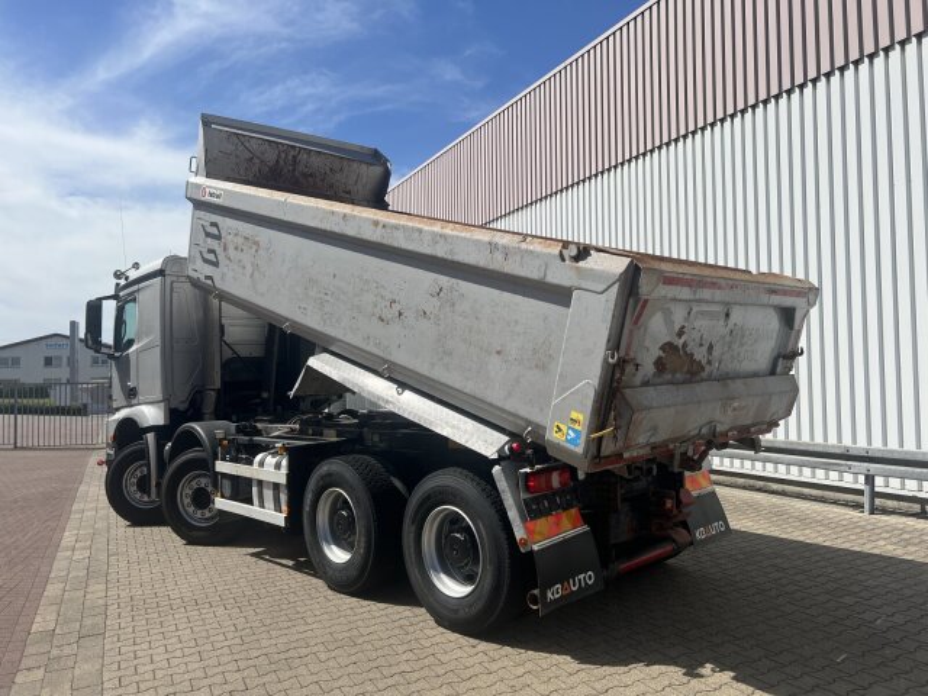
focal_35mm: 26
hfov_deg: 67.3
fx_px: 697
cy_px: 348
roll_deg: +1.0
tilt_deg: +3.5
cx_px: 464
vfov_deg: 53.1
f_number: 1.5
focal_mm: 5.7
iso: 50
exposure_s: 1/6211
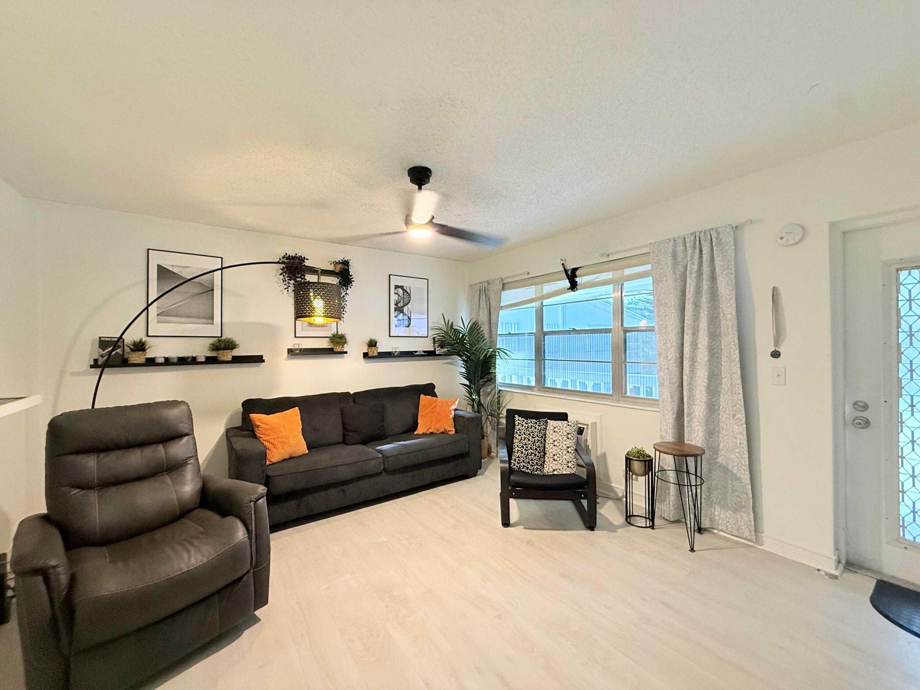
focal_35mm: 14
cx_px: 460
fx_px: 372
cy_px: 345
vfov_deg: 85.7
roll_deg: +0.9
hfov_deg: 102.1
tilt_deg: +0.1
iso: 320
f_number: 2.2
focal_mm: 2.22
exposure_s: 1/60
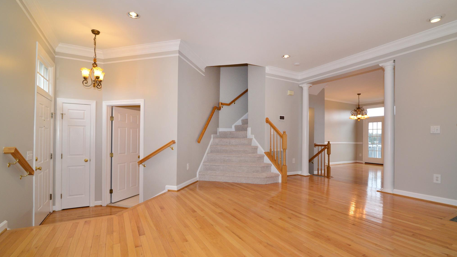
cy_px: 136
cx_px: 231
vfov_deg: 63.9
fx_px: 206
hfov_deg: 95.9
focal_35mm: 17
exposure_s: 1/80
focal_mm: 16
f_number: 7.1
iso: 1600
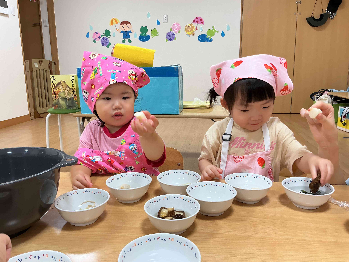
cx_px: 174
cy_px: 131
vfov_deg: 48.2
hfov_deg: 61.7
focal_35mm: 29
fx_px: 292
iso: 50
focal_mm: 3
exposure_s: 1/60
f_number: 1.8
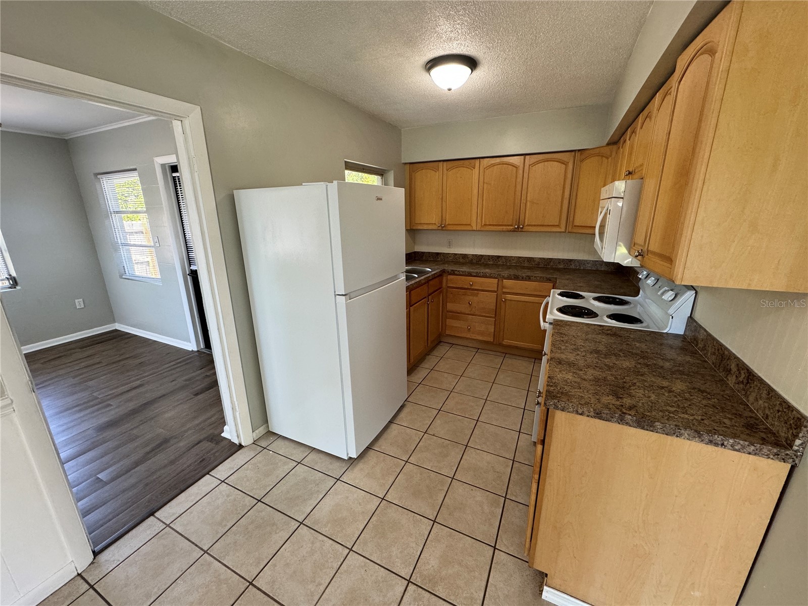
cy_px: 303
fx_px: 327
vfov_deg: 85.7
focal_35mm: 14
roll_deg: +0.5
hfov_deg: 102.1
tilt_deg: -14.6
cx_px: 404
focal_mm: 2.22
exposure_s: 1/120
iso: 200
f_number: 2.2
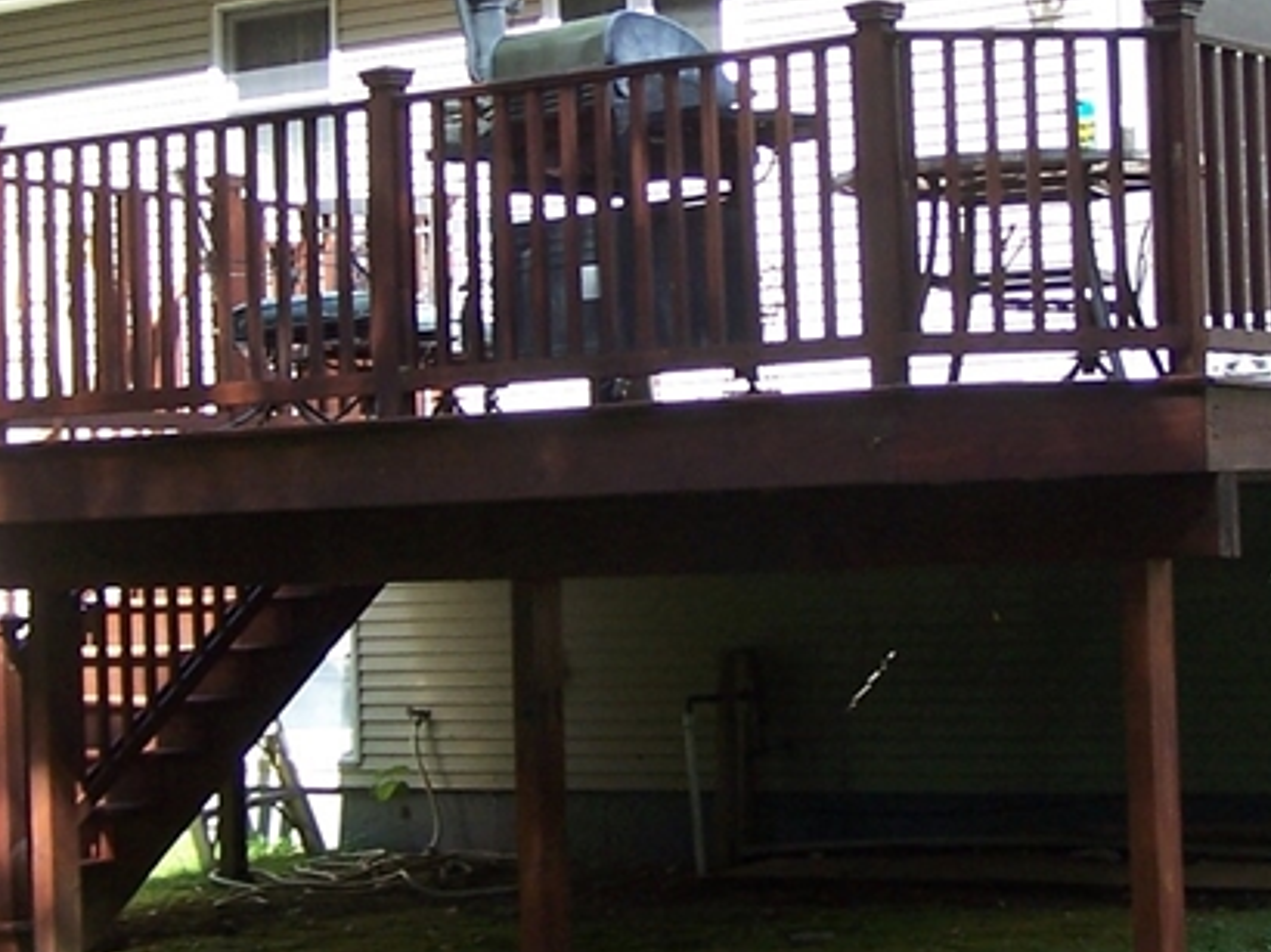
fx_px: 3486
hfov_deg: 20.6
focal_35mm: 95
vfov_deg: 15.5
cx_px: 784
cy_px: 310
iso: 80
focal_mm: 6.3
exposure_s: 1/180
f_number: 2.8
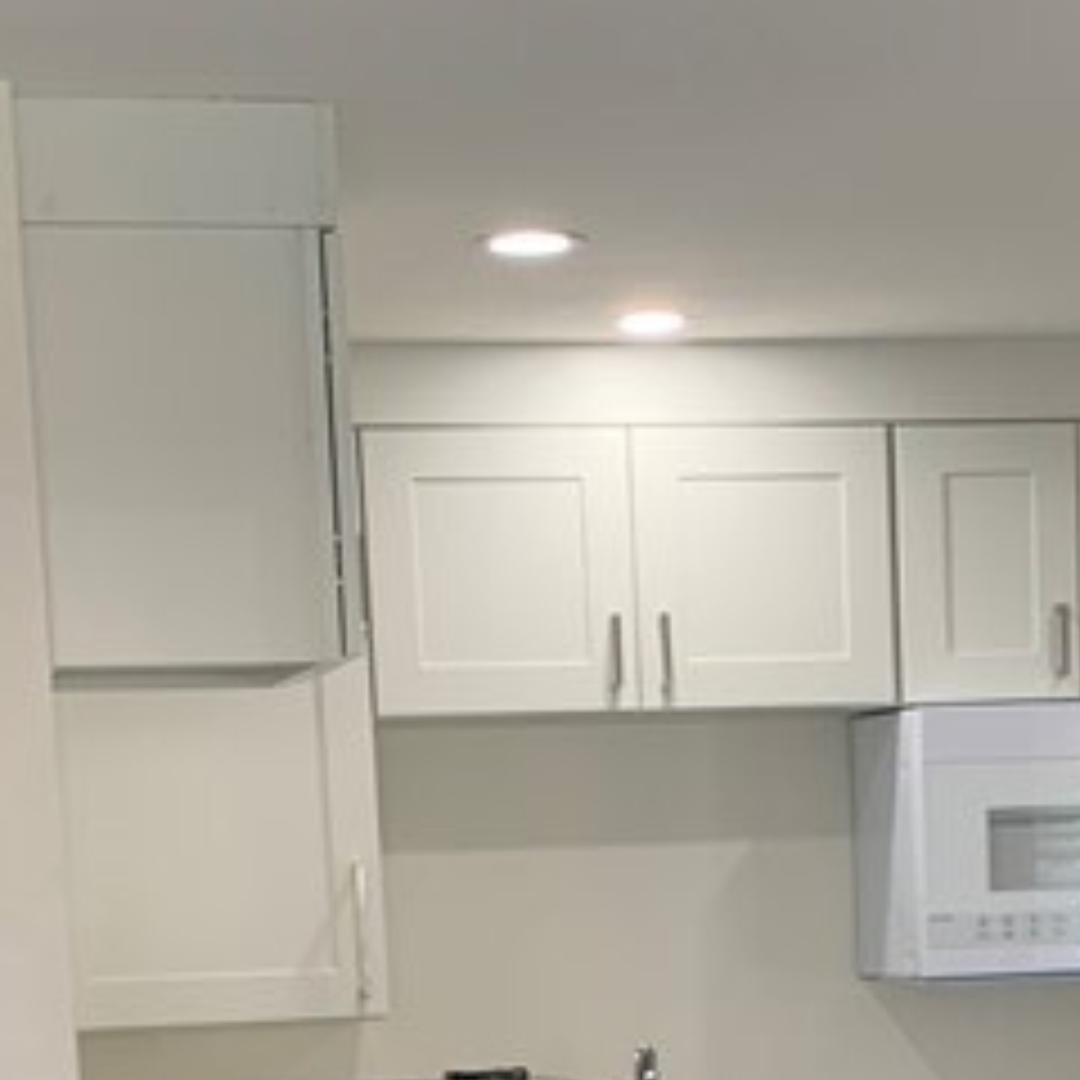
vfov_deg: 17.0
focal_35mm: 98
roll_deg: +1.5
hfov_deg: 17.6
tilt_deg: -6.6
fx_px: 3459
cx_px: 814
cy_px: 1287
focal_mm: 4.25
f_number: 1.8
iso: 50
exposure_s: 1/60
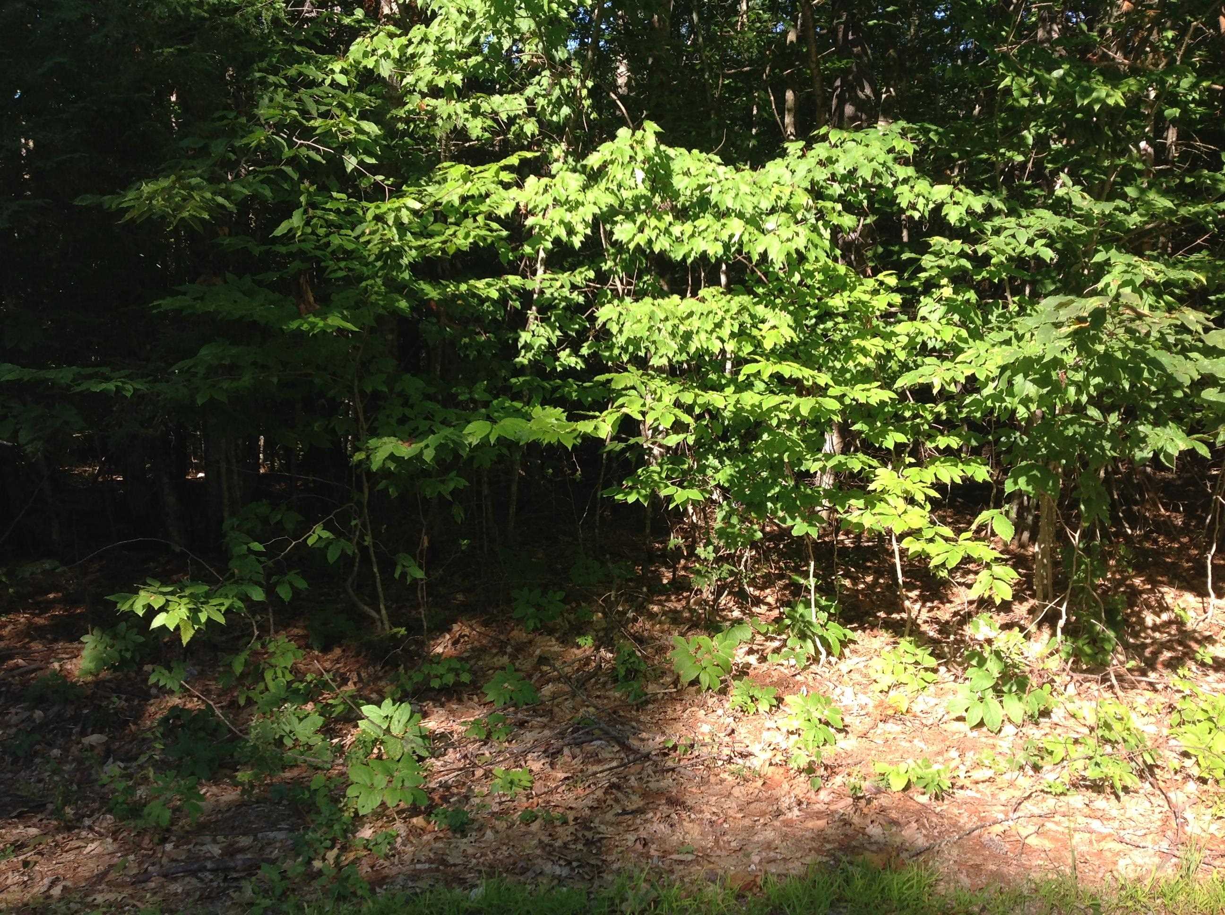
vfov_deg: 40.6
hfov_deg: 52.7
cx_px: 612
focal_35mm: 35
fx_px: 1237
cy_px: 458
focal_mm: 4.28
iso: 50
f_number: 2.4
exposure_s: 1/378
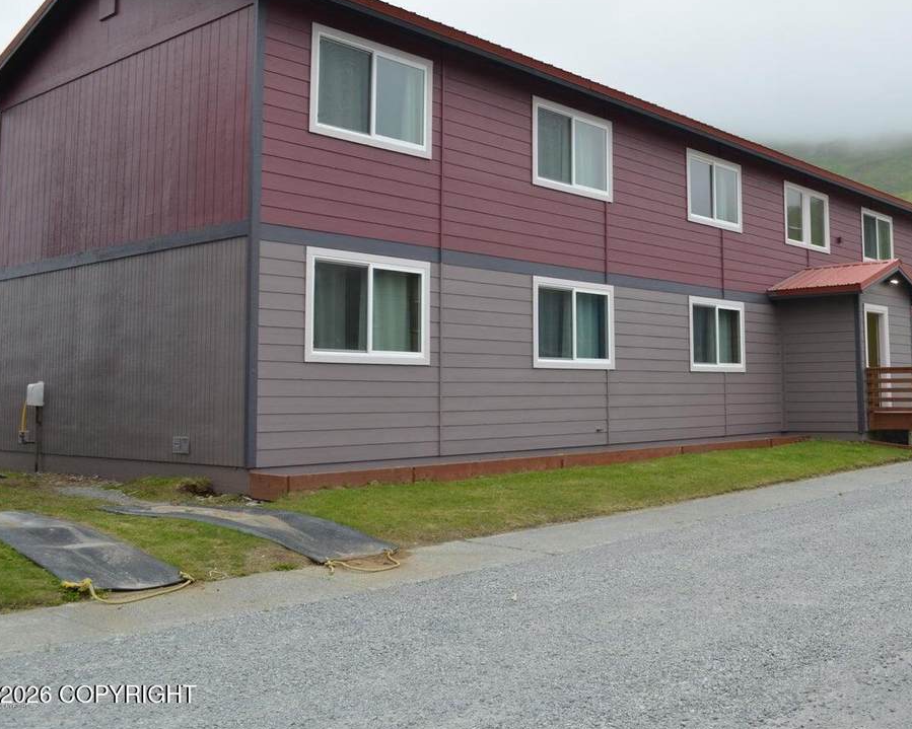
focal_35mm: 36
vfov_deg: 41.0
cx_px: 627
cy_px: 303
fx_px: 972
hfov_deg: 49.2
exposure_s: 1/200
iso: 200
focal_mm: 18
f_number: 7.1
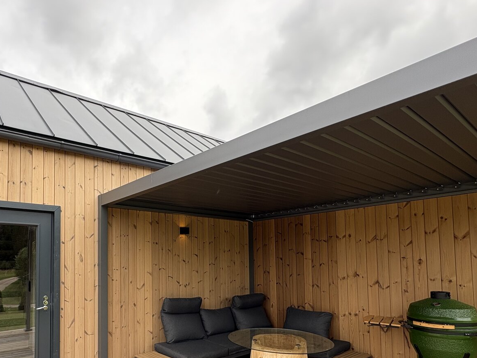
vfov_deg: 57.3
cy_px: 245
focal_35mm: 23
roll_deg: +1.3
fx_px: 317
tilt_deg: +2.5
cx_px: 165
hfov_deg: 72.0
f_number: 2.2
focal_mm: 2.22
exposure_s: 1/307
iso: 40
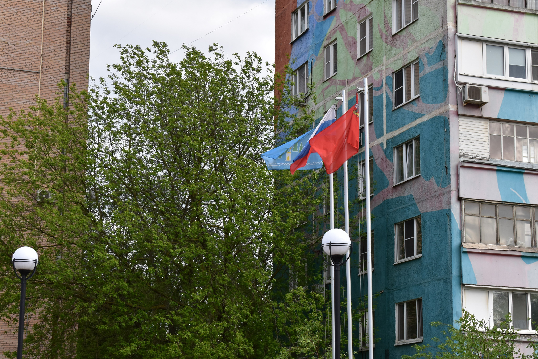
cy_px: 180
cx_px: 269
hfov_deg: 24.6
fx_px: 1233
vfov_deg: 16.6
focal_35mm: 82
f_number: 10
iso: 400
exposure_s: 1/250
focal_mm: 55
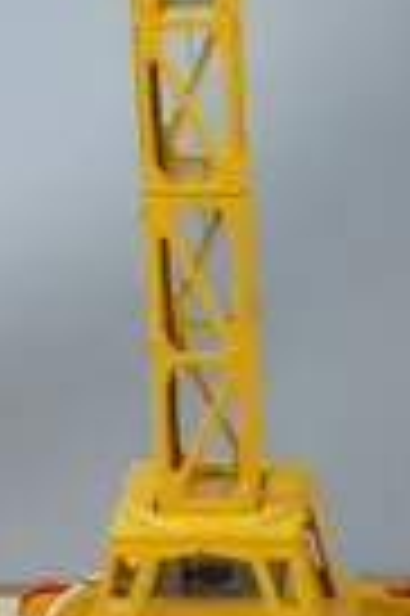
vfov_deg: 16.1
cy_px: 364
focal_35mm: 127
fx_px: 2175
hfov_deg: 10.7
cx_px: 311
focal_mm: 29
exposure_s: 1/60
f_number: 4.5
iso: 100
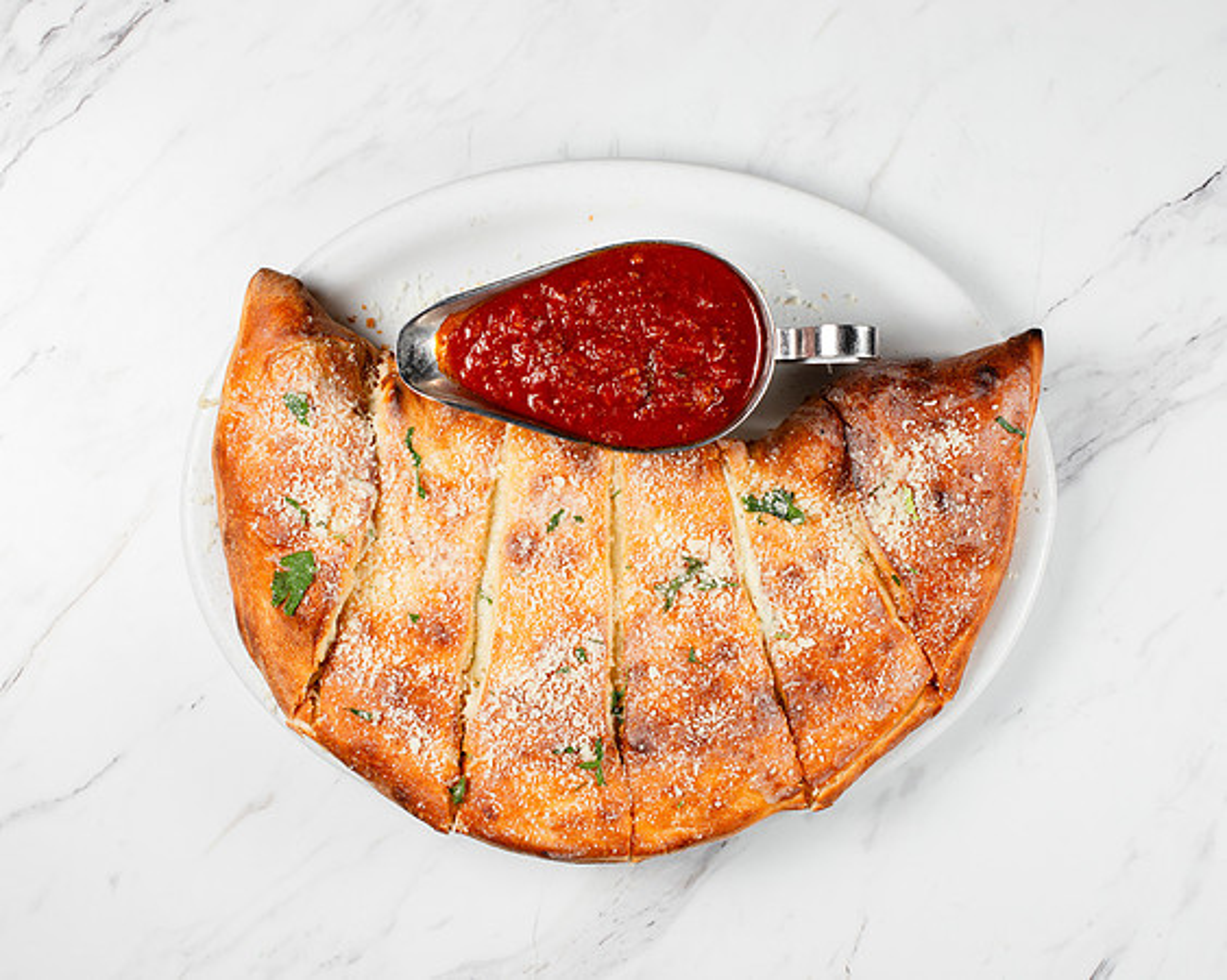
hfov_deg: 30.4
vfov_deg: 24.5
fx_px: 2259
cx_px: 584
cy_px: 516
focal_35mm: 62
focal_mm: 50
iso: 200
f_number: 7.1
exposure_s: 1/160
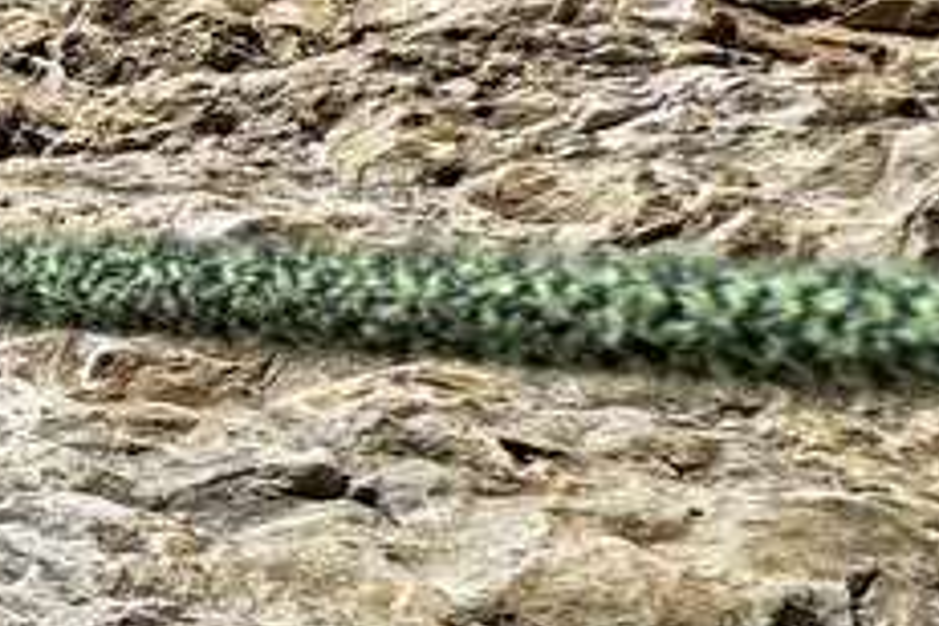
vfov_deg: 16.6
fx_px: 2139
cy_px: 352
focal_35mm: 82
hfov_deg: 14.0
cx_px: -1455
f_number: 2.2
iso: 40
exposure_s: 1/4132
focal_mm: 2.22
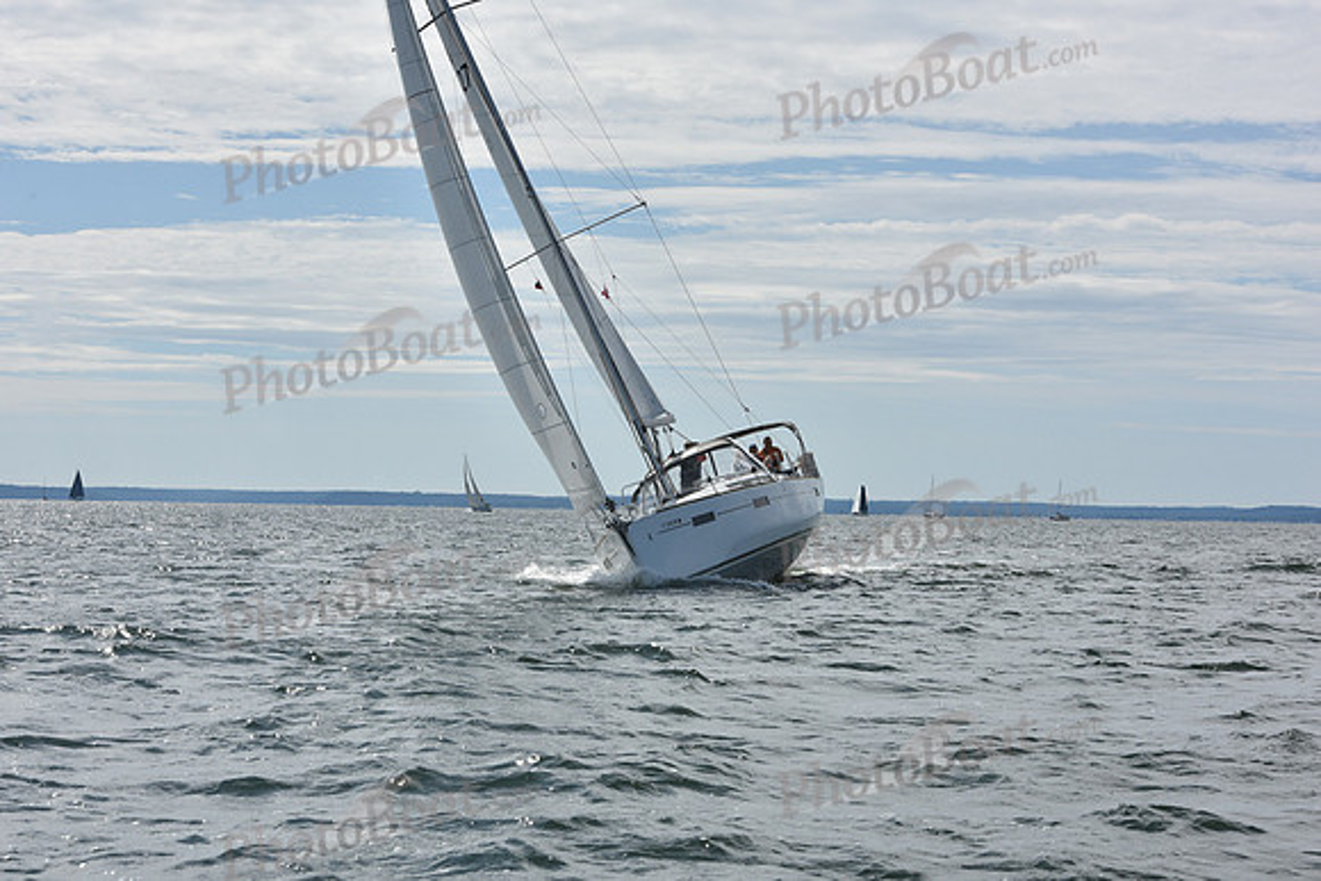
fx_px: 2569
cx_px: 660
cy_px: 440
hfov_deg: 28.8
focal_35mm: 70
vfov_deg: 19.5
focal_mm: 70
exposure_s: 1/1000
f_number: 13
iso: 320
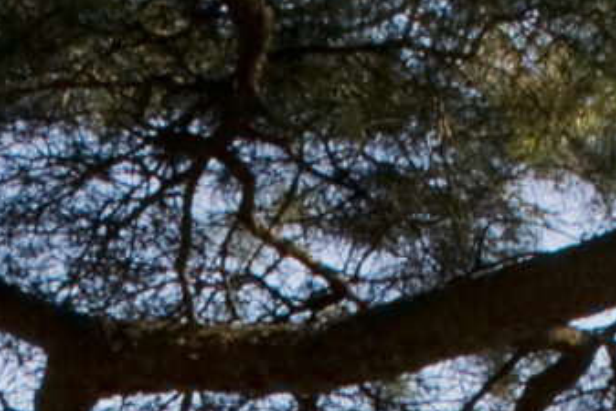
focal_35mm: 205
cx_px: 108
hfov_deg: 10.0
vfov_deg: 6.1
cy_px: 1334
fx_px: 3509
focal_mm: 18
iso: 200
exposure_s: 1/125
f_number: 9.5
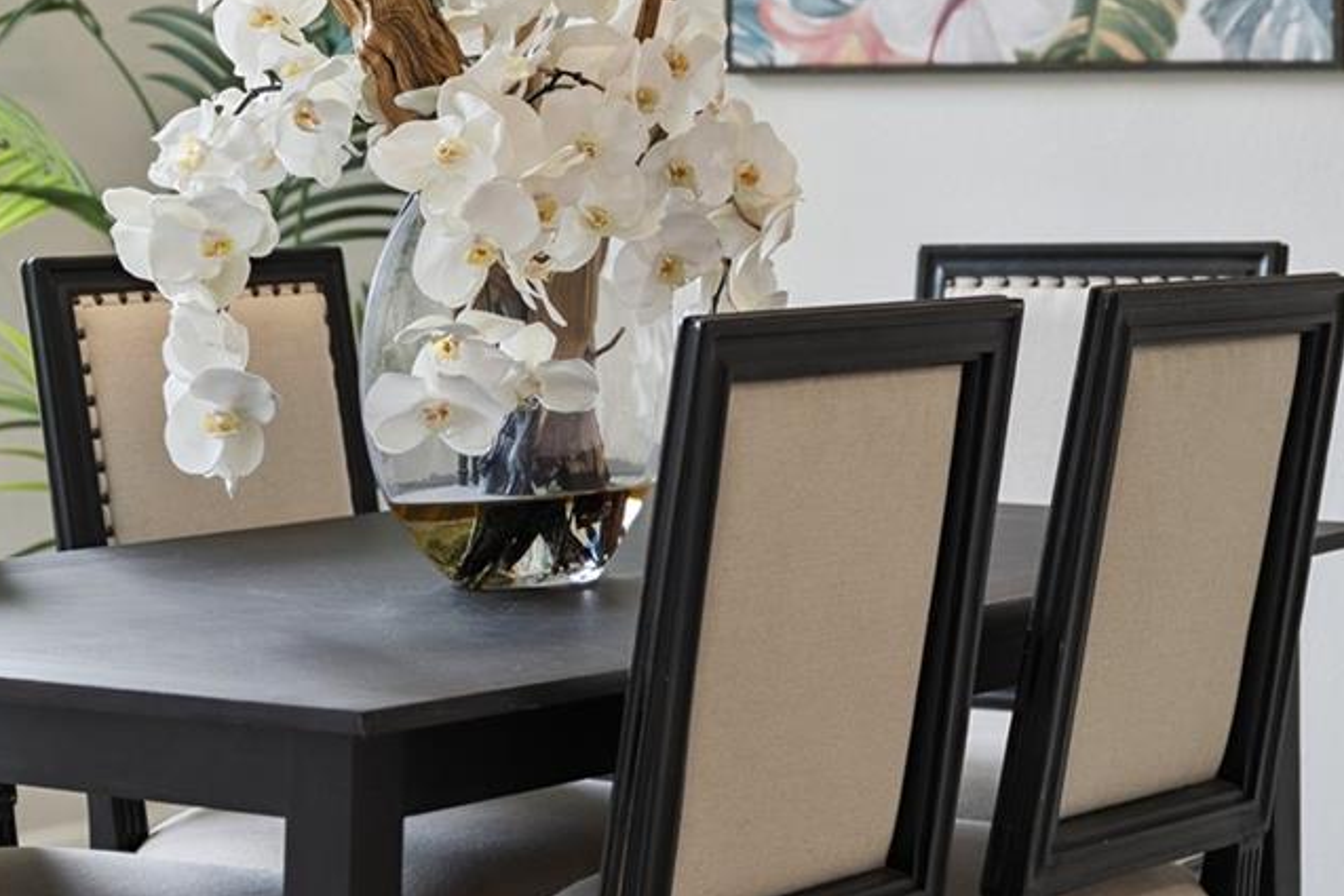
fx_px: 4219
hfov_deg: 18.1
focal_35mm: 113
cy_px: 135
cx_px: 584
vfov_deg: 12.1
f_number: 2.8
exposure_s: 1/800
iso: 800
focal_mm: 45
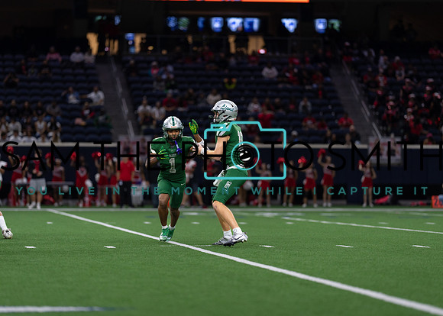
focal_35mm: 141
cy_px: 158
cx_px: 222
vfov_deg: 10.2
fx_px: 1779
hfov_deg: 14.2
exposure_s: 1/1250
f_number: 1.8
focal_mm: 135
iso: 1000
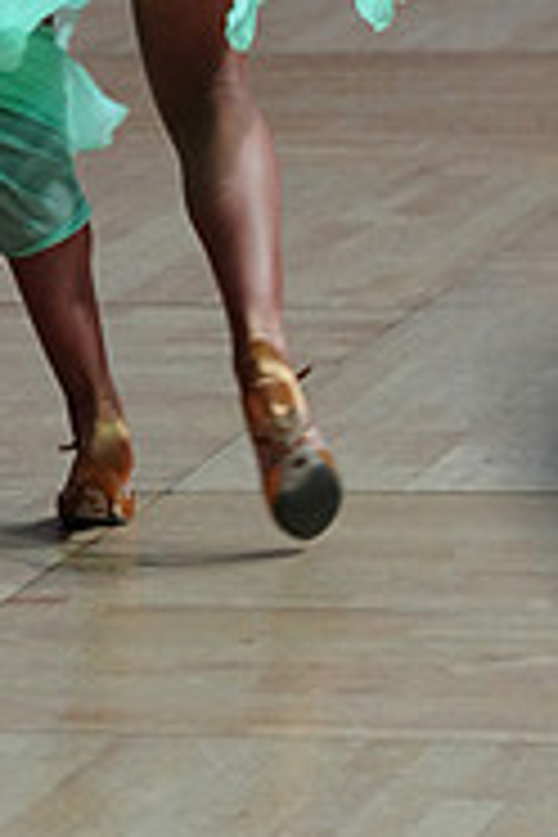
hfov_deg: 4.5
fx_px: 7044
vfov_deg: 6.7
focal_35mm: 303
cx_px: 101
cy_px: -387
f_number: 3.5
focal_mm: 97
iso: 2500
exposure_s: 1/320
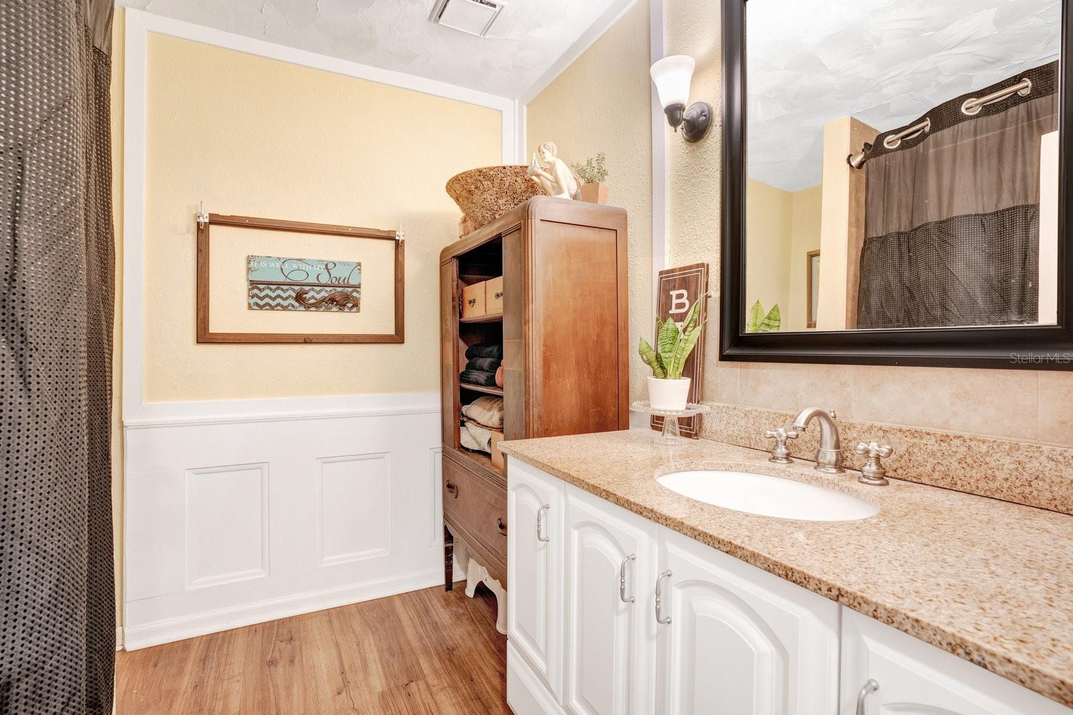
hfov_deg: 96.7
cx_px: 536
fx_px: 477
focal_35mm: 16
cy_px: 358
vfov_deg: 73.7
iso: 500
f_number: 8
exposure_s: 1/3.33
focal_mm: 16
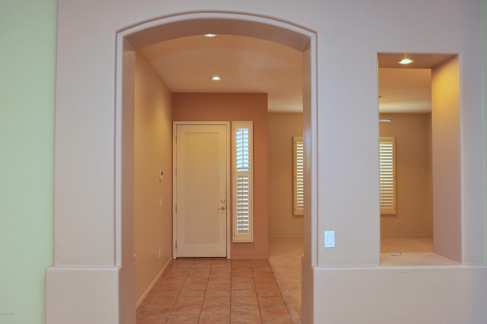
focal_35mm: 30
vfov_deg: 43.6
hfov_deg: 62.0
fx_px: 406
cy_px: 162
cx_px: 244
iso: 800
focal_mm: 30
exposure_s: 1/30
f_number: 7.1
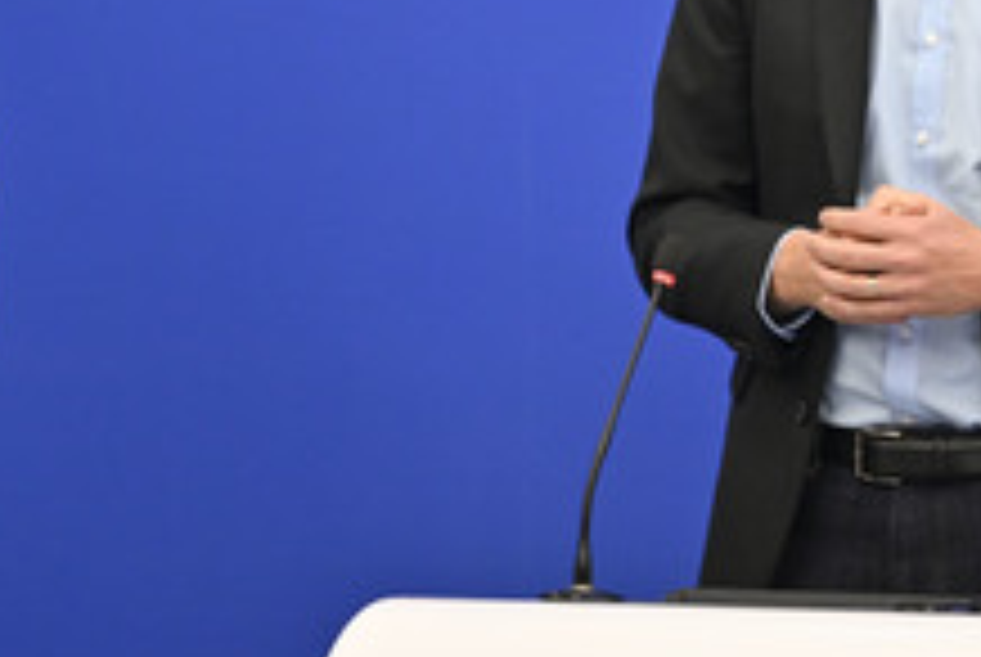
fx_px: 10423
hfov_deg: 5.4
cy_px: 27
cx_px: 349
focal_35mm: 382
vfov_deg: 3.6
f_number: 2.8
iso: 2000
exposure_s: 1/320
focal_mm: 185
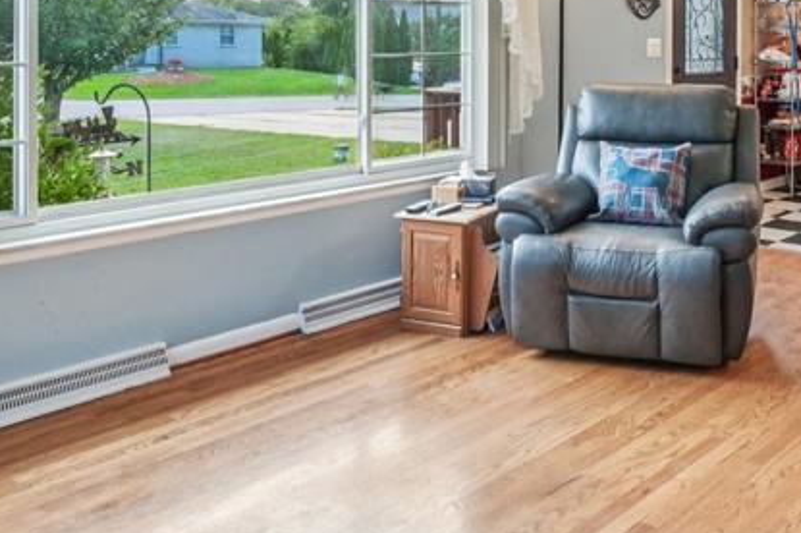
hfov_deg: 50.1
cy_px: 42
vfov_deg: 33.7
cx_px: 585
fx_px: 823
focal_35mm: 37
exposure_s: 1/30
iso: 500
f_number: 8
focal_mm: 10
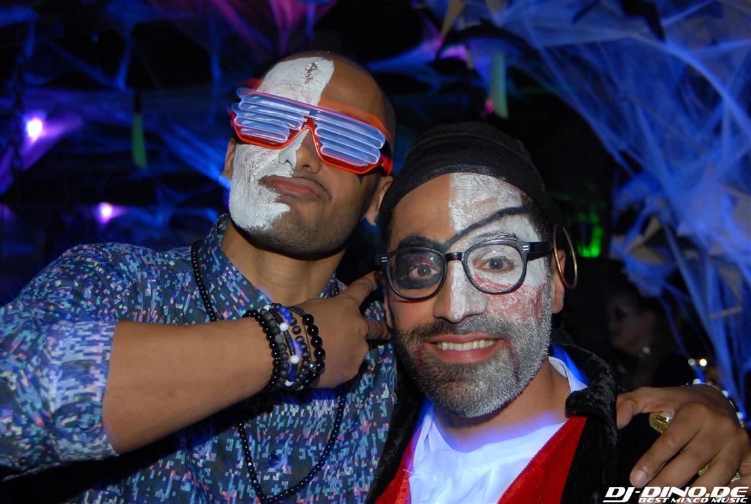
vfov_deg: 25.9
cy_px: 252
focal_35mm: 52
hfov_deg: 37.8
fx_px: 1097
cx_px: 376
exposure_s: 1/5
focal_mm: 35
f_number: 5.6
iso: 400
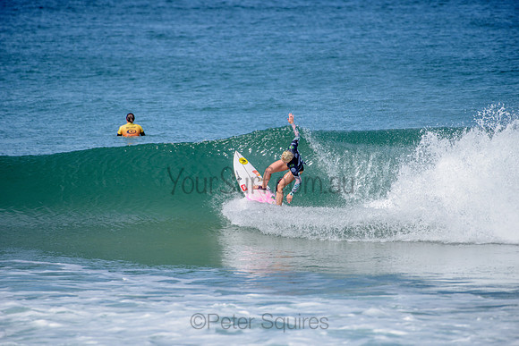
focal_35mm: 500
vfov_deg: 2.8
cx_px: 260
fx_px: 7210
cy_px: 173
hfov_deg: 4.1
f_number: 6.3
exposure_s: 1/2500
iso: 250
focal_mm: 500
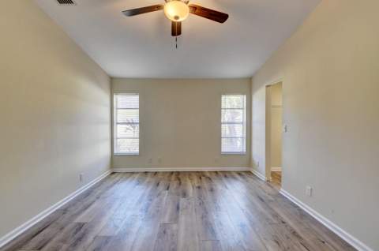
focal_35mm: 15
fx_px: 158
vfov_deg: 77.1
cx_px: 190
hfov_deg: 100.5
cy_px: 126
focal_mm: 10
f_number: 8
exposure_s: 1/25
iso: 640
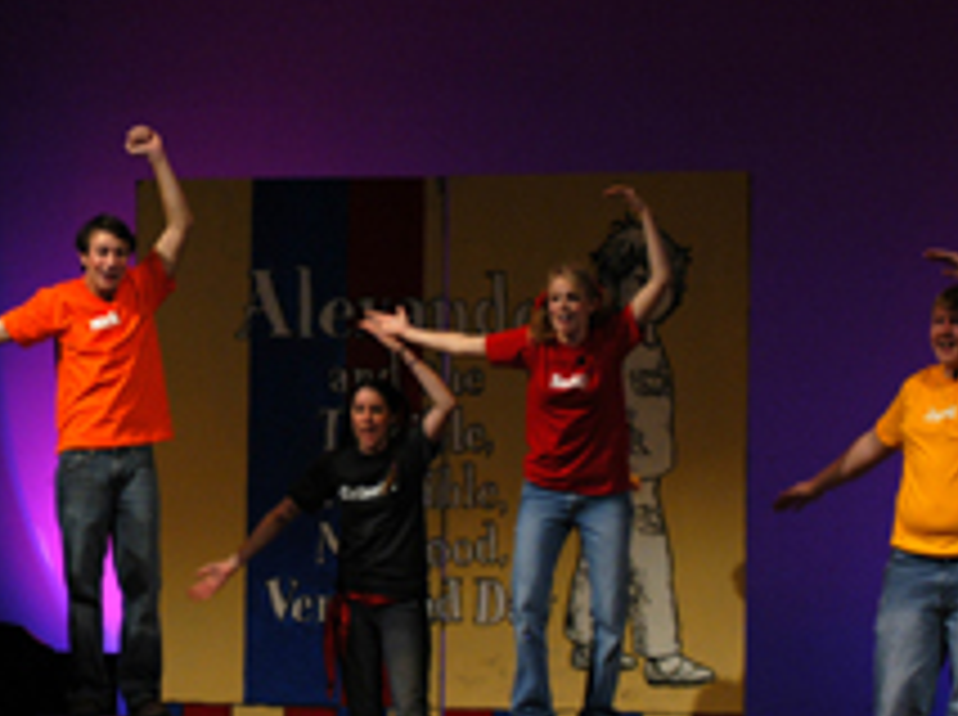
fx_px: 6741
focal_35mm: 244
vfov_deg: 6.1
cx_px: -49
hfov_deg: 8.1
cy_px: 376
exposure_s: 1/100
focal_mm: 80
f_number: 2.8
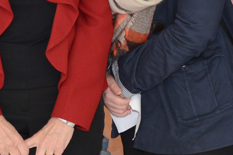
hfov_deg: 8.9
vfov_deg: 5.9
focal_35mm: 231
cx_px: 87
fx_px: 1495
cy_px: 12
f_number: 4
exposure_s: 1/80
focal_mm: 32
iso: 800
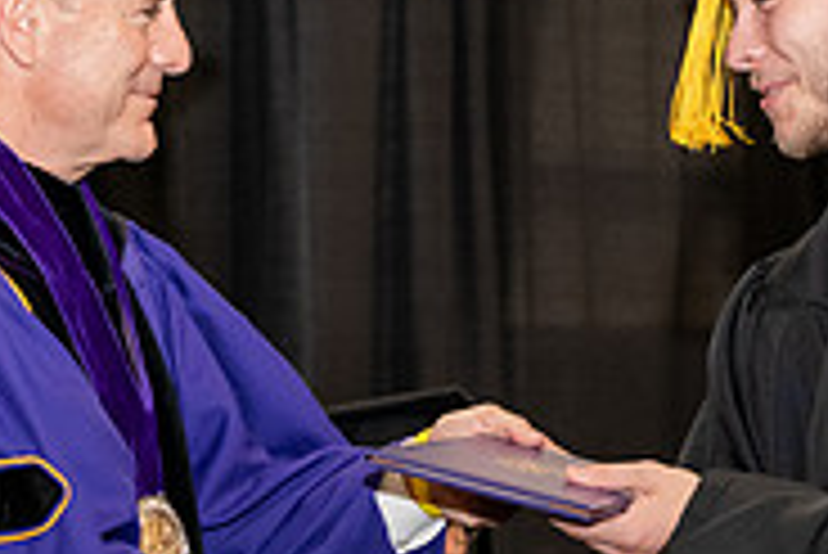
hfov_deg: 9.3
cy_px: 300
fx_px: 5087
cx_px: 414
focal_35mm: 221
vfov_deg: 6.2
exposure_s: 1/200
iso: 2000
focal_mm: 70
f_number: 5
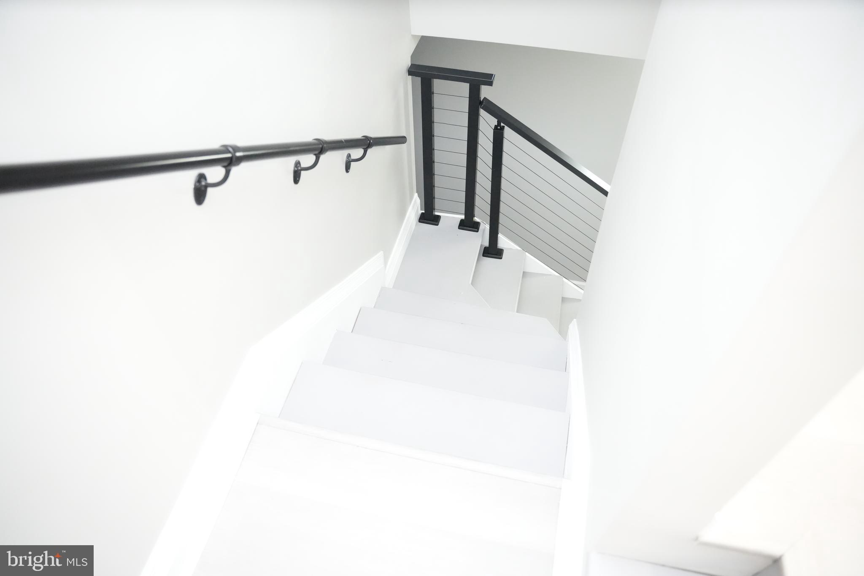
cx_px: 432
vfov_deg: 53.1
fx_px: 576
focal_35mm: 24
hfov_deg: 73.7
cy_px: 288
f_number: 2.8
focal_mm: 24
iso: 12800
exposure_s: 1/250
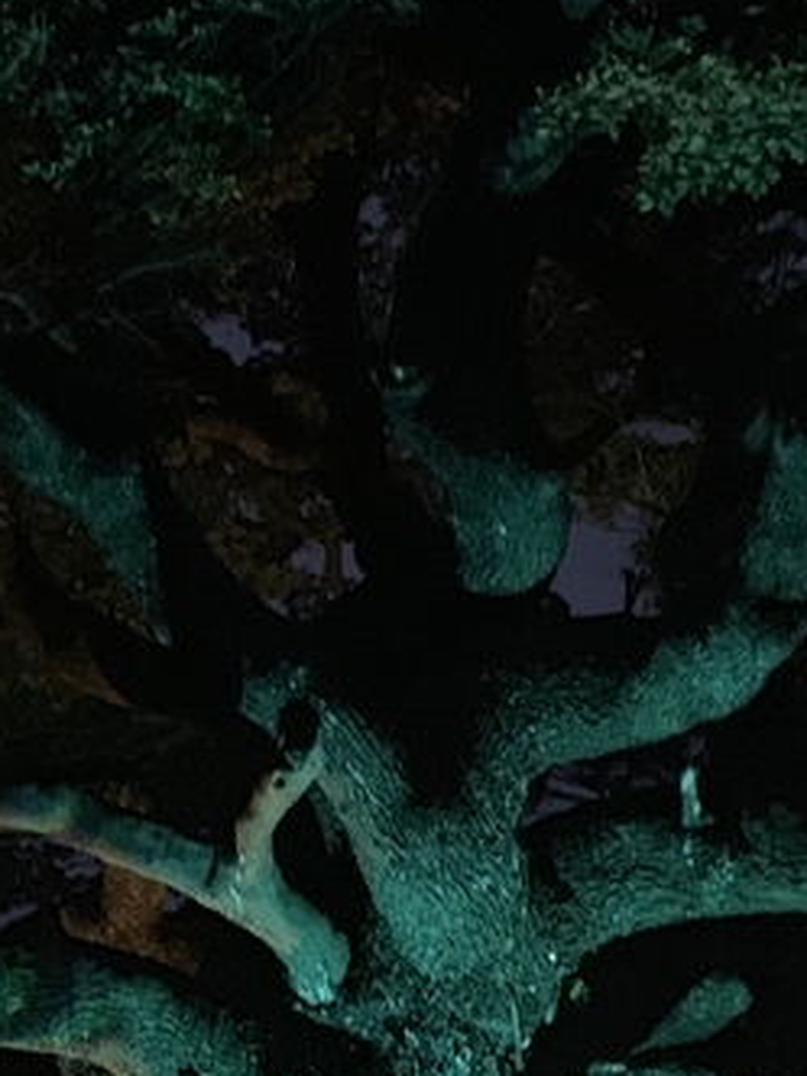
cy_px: 1176
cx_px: 376
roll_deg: -1.6
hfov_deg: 15.7
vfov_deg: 20.0
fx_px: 2922
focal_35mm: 94
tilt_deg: +5.6
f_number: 1.8
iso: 800
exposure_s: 1/15
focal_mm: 4.25
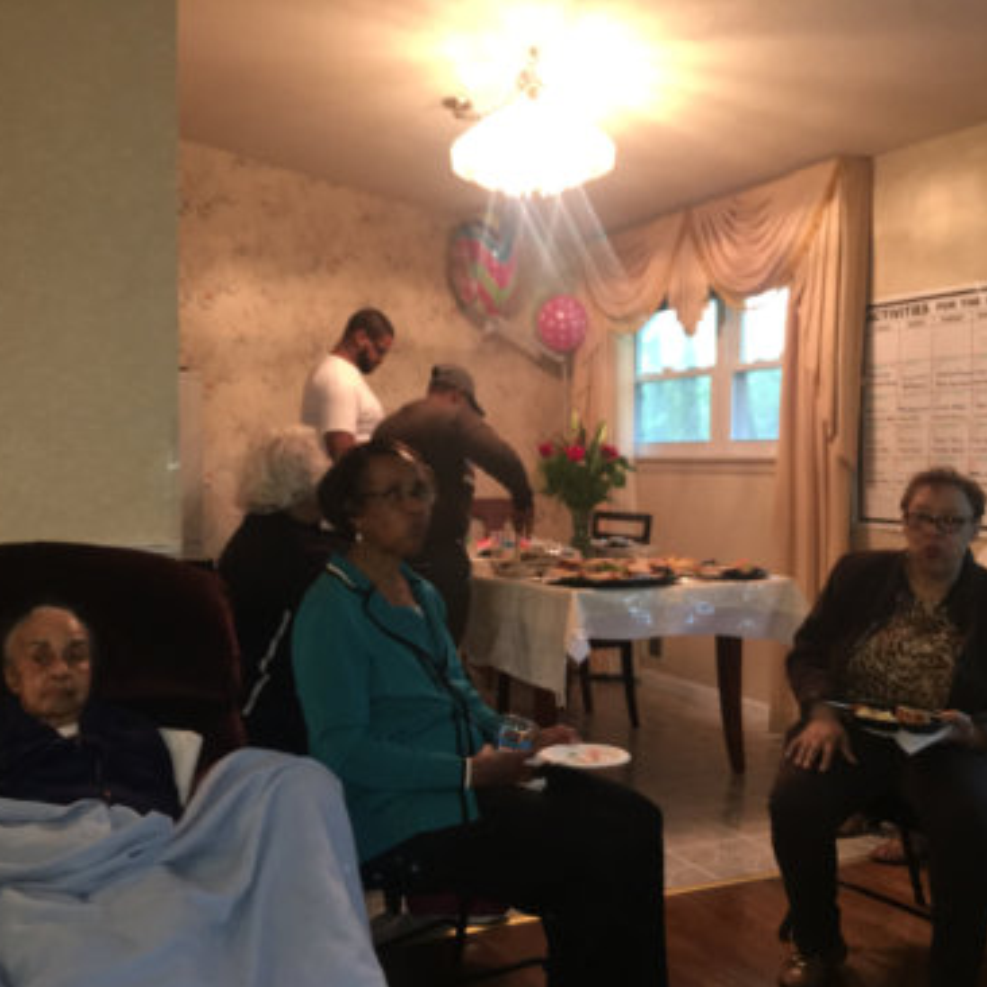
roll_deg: -0.4
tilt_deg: -2.5
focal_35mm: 35
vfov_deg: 47.2
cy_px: 503
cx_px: 461
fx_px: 1129
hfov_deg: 47.2
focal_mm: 4.15
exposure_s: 1/17
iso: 160
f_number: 2.2
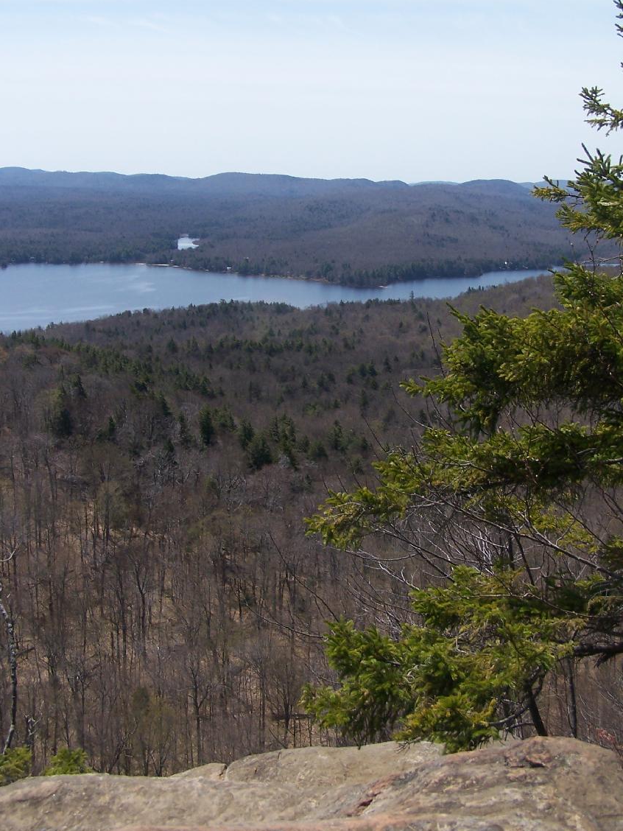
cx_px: 352
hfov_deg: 31.5
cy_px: 347
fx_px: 1104
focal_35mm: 46
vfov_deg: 41.1
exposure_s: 1/1000
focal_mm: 6.3
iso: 80
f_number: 4
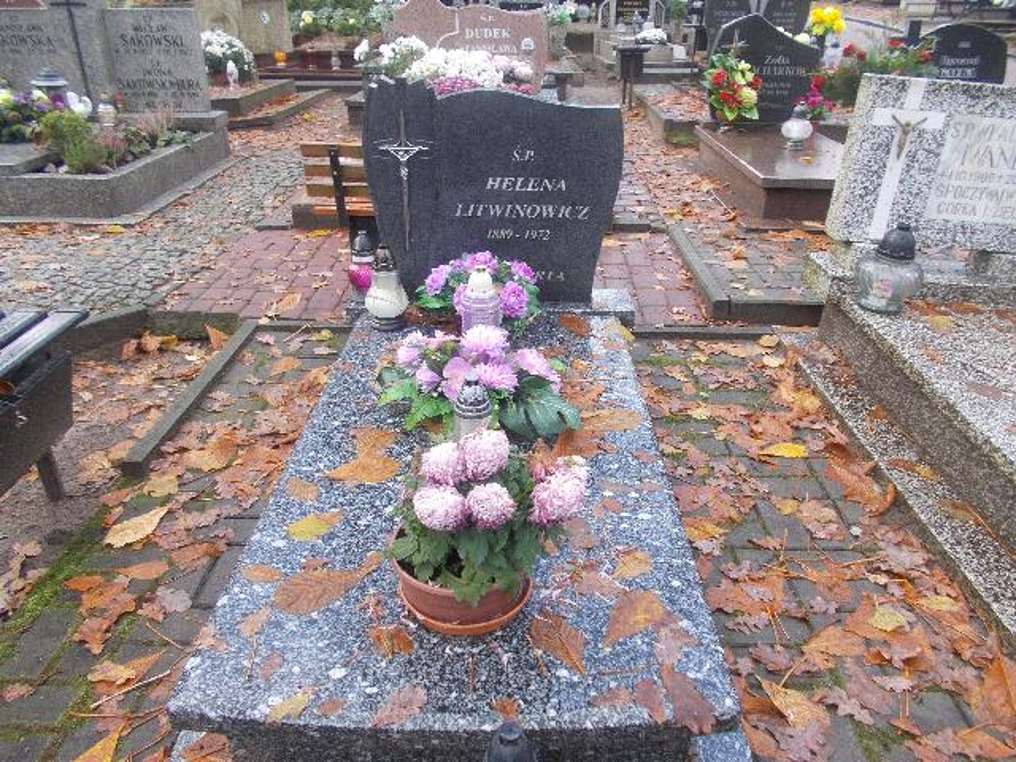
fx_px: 763
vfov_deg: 53.1
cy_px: 381
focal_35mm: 26
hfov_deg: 67.3
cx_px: 508
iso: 80
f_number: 3.2
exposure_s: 1/30
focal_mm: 4.6
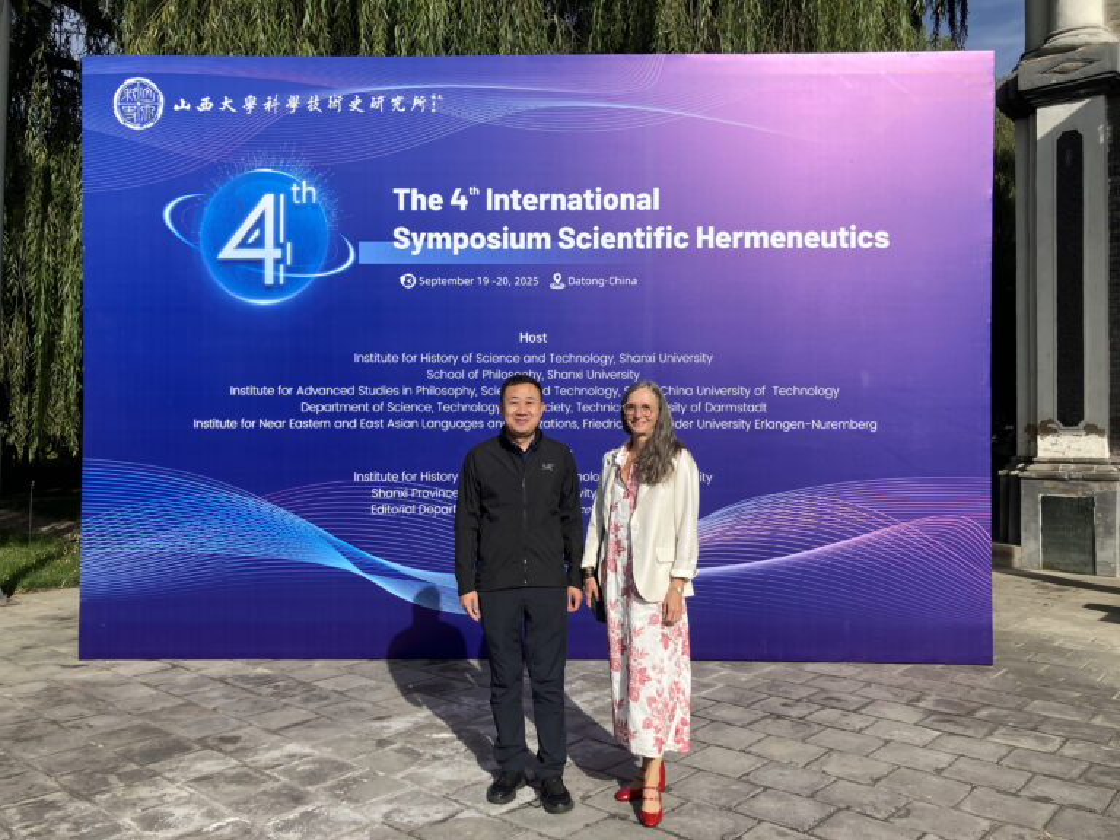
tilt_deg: +0.9
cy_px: 420
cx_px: 560
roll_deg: +0.0
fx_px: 906
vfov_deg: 49.7
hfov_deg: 63.4
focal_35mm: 28
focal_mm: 3.99
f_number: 1.8
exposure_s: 1/2114
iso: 32
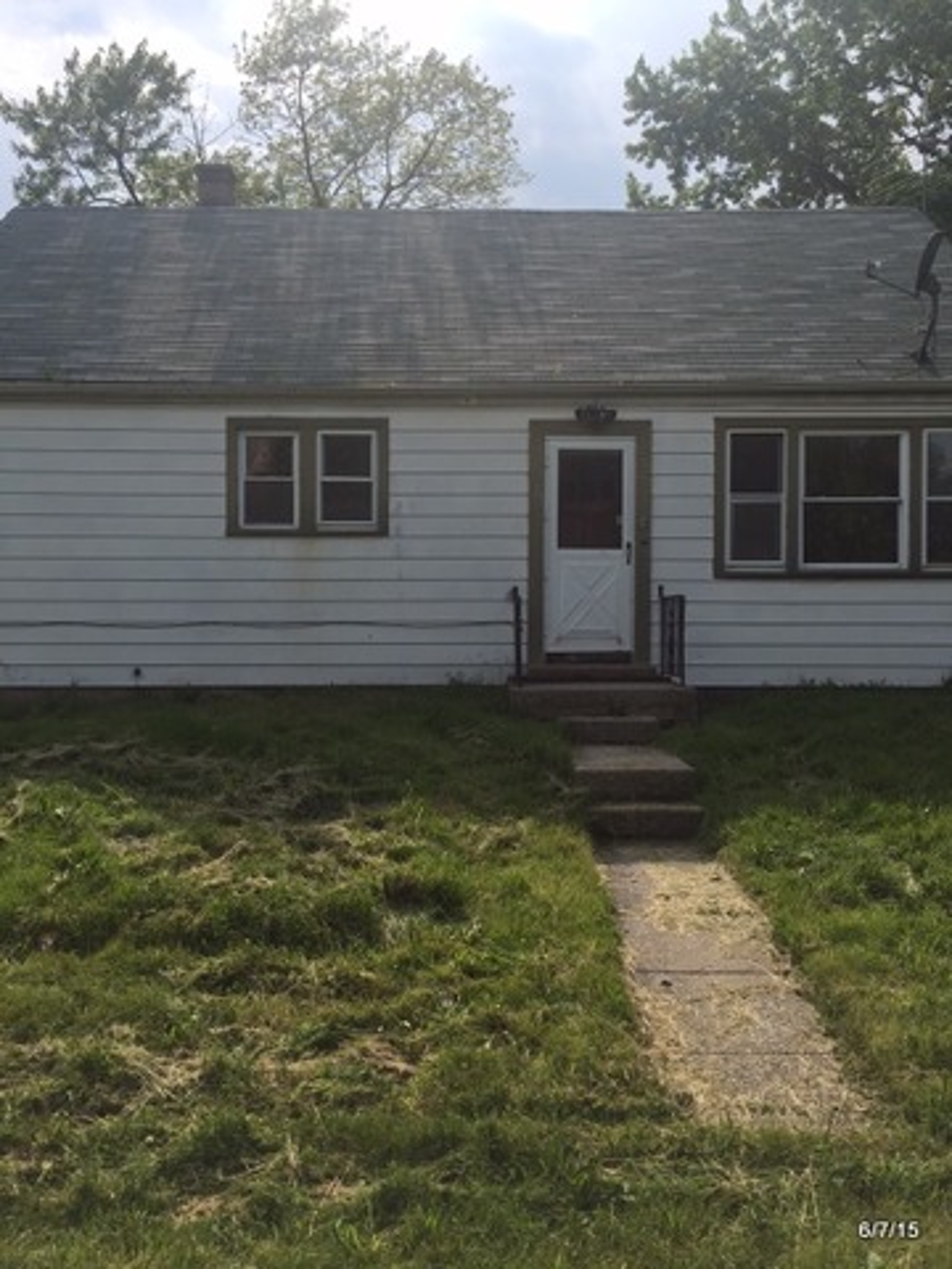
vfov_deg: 61.7
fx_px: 1063
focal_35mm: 29
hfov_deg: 48.2
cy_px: 634
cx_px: 476
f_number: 2.2
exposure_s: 1/2326
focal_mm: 4.15
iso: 32
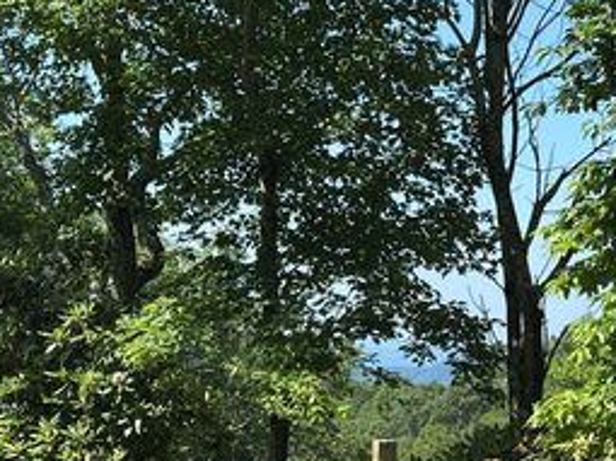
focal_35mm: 94
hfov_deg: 20.7
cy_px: 247
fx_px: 1672
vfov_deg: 15.7
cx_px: 459
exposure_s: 1/1497
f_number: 1.78
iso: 64
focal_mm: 6.86
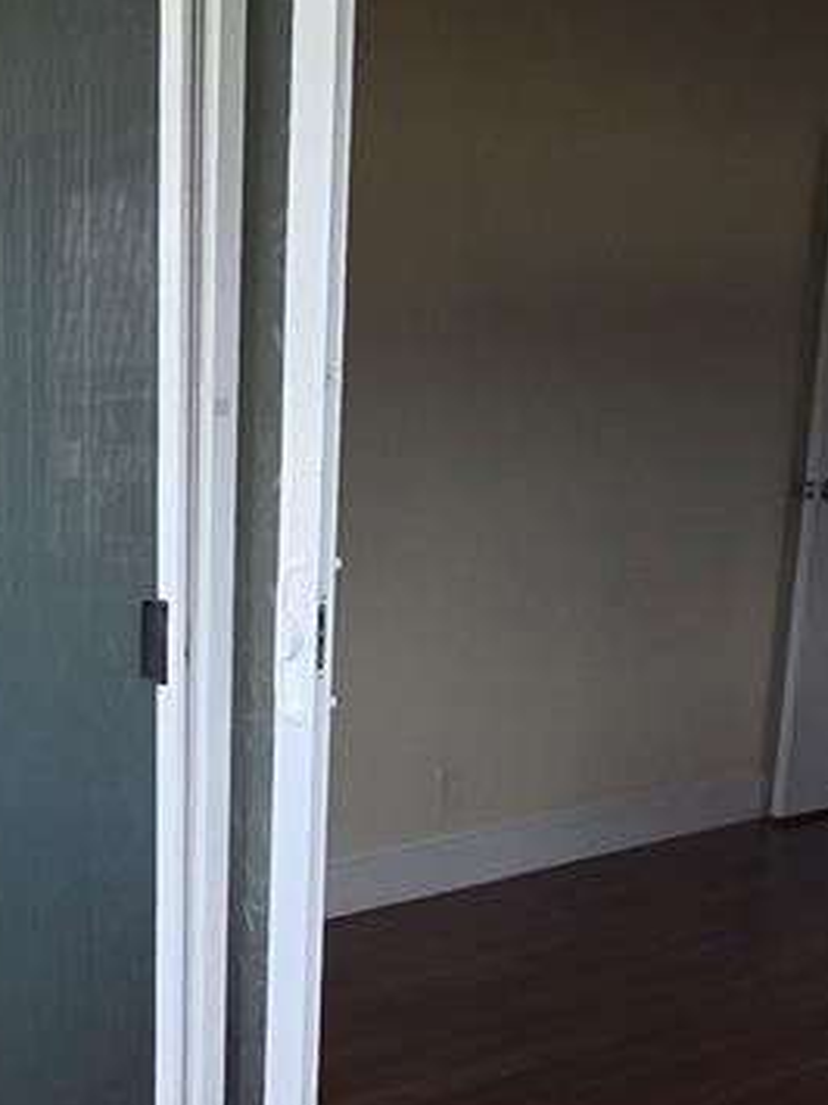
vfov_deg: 41.9
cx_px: -90
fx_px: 1404
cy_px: 806
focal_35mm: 44
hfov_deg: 29.5
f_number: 2.2
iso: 160
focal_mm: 2.2
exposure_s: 1/719
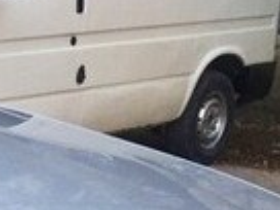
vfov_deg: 10.1
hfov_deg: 12.6
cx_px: -243
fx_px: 1141
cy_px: 349
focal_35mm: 141
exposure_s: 1/100
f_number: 2.2
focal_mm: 4.15
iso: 50
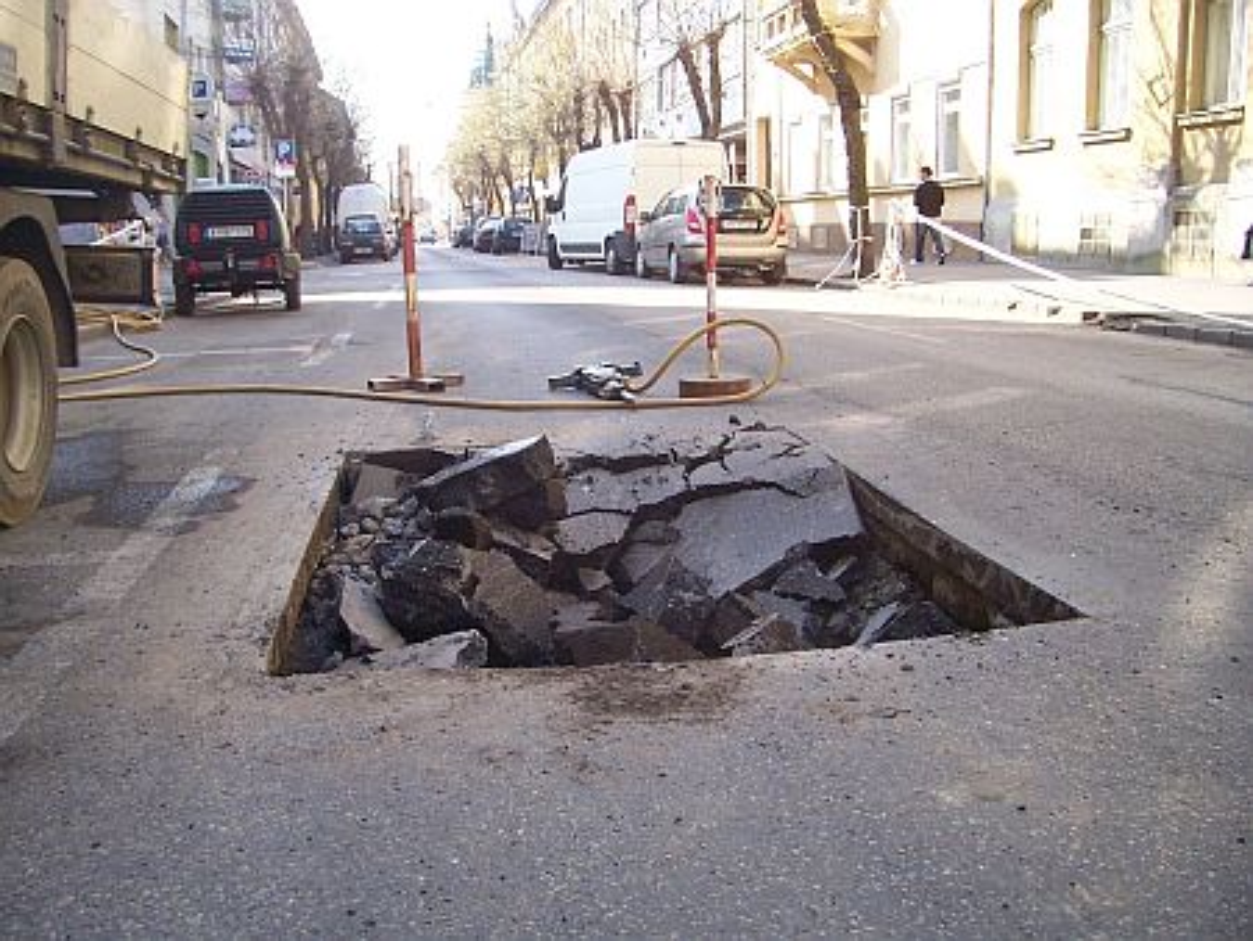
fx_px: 1231
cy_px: 470
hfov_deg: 53.9
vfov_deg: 41.8
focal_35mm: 34
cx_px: 626
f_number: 2.7
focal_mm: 5.6
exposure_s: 1/250
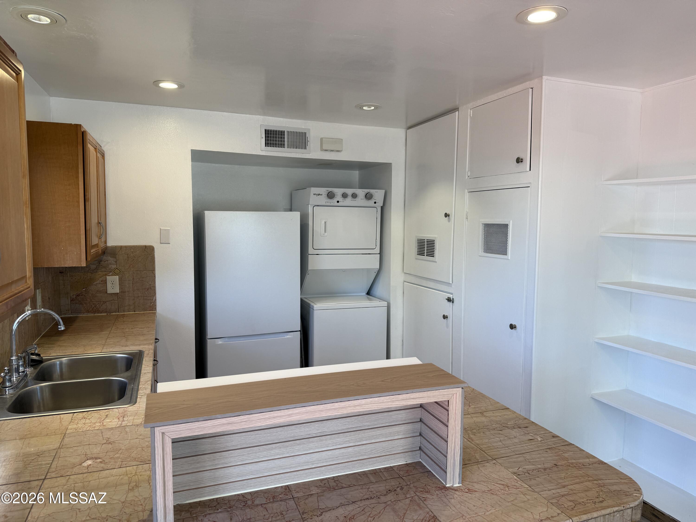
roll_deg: -0.1
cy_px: 261
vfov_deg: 56.8
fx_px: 483
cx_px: 348
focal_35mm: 24
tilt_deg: -4.9
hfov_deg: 71.6
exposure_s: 1/140
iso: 64
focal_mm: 6.76
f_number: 1.78
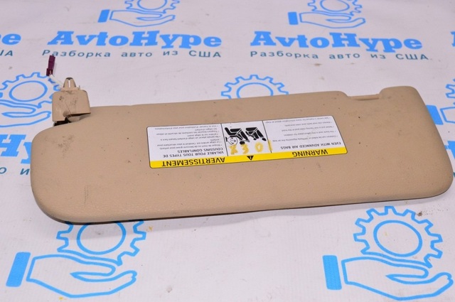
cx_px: 228
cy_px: 151
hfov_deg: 41.2
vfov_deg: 28.0
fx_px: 606
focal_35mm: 48
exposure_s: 1/200
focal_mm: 32
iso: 1600
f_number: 8
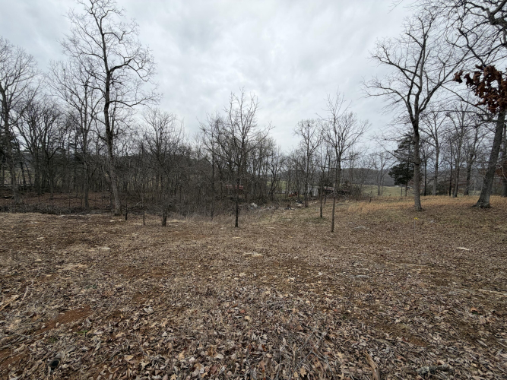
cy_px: 190
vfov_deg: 85.7
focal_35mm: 14
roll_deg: -3.6
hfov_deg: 102.1
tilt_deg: -3.7
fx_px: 205
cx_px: 254
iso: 20
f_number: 2.2
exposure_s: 1/928
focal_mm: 2.22
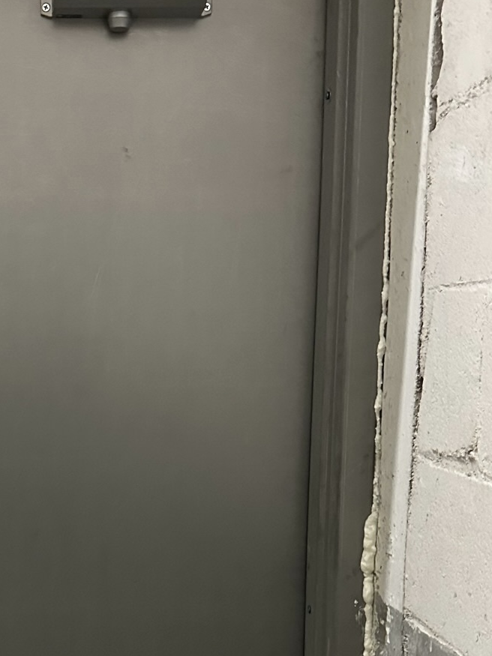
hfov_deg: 26.0
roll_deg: +1.1
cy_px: 519
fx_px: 1024
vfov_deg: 34.5
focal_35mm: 54
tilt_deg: -8.8
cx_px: 33
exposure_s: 1/30
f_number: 1.78
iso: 800
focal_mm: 6.86
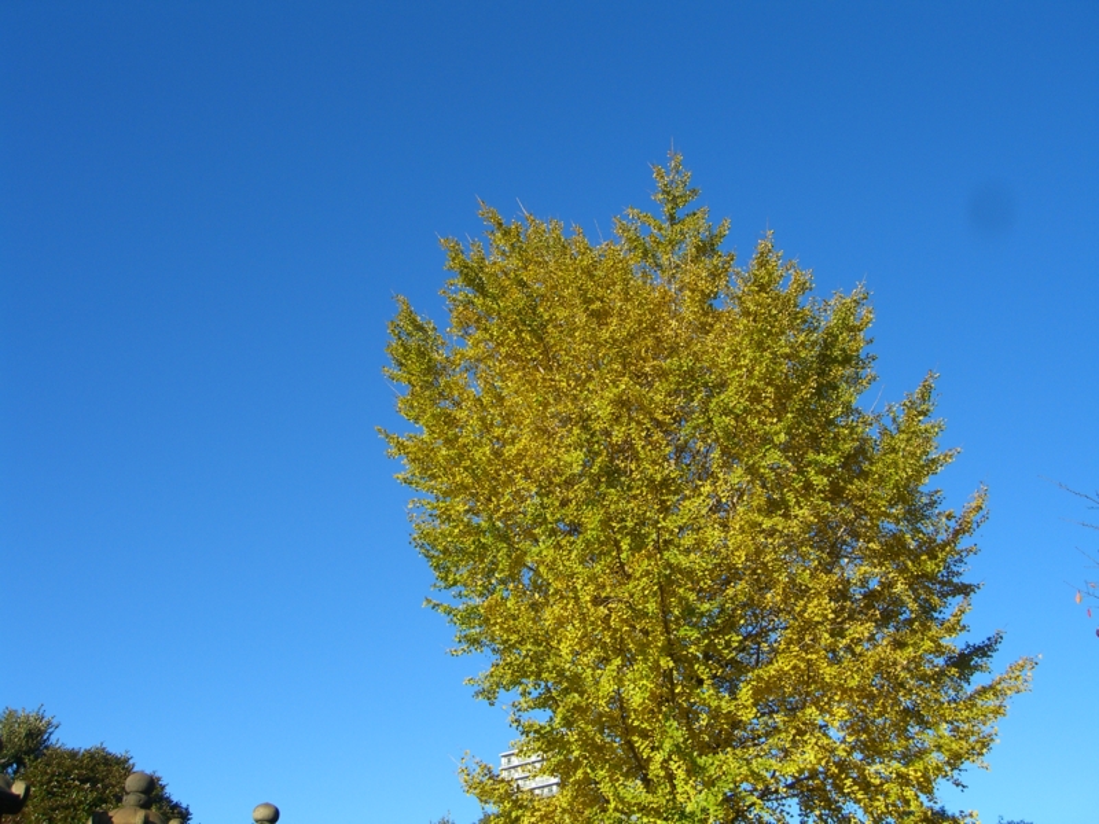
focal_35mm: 38
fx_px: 1206
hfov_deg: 49.0
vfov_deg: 37.7
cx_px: 550
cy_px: 412
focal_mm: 7.9
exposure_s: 1/125
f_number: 8
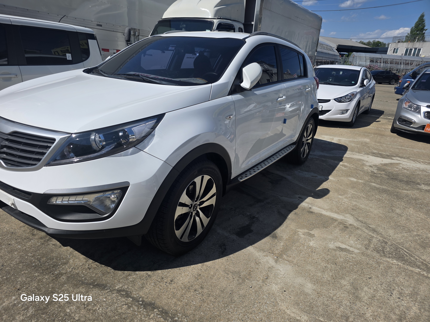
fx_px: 286
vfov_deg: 58.9
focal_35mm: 23
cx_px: 215
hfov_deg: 73.9
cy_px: 161
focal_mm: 6.3
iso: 64
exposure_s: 1/7944
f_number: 1.7
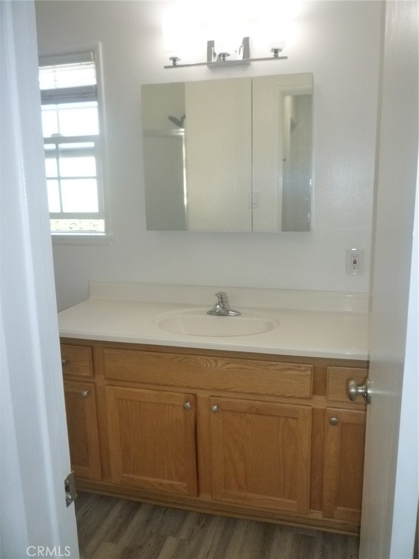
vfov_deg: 61.7
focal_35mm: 29
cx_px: 210
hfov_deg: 48.2
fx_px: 468
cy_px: 280
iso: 400
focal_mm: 5.2
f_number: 3.3
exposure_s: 1/125
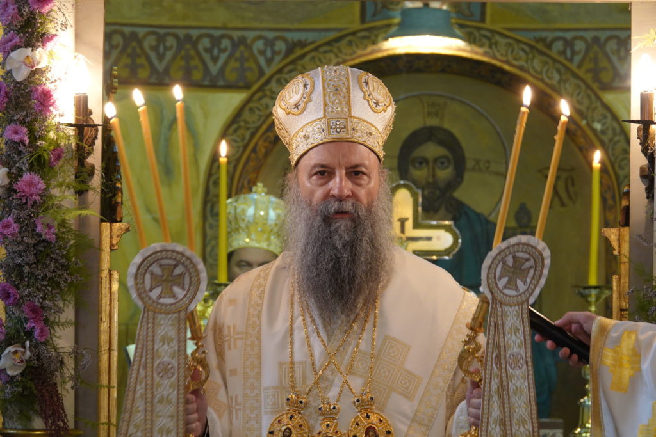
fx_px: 2989
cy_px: 218
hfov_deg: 12.5
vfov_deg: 8.4
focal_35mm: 164
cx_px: 328
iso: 800
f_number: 4
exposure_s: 1/20
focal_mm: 60.29
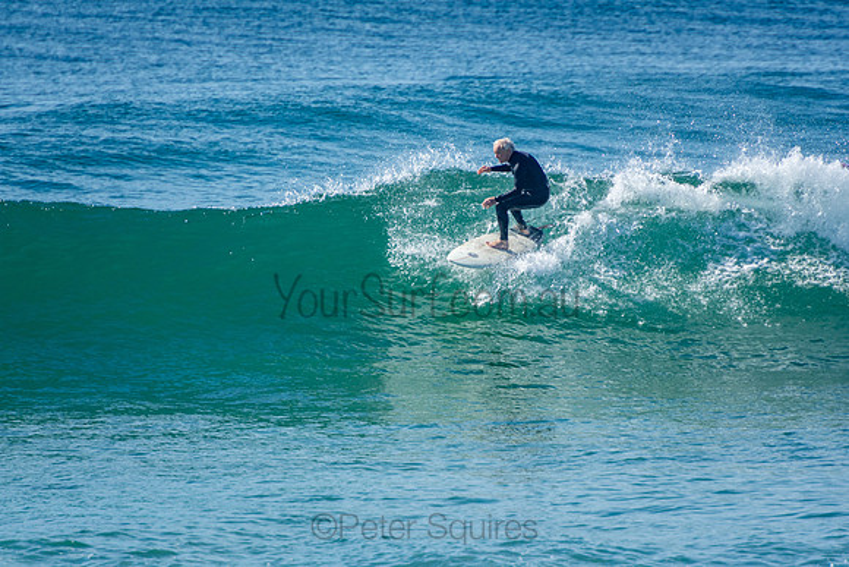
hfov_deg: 3.4
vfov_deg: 2.3
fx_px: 14153
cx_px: 424
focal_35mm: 600
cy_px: 284
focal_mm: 400
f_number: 5.6
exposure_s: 1/1250
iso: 280
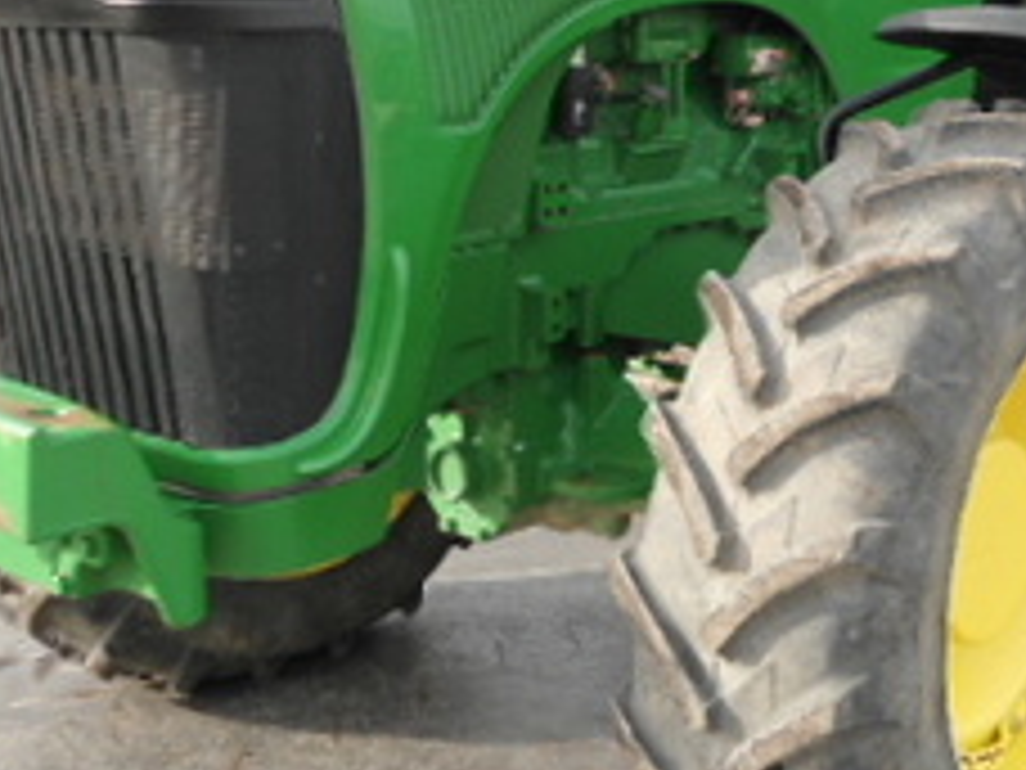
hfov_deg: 30.1
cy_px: 144
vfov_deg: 23.3
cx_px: 882
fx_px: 1838
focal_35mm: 62
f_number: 2.8
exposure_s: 1/320
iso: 80
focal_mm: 4.7
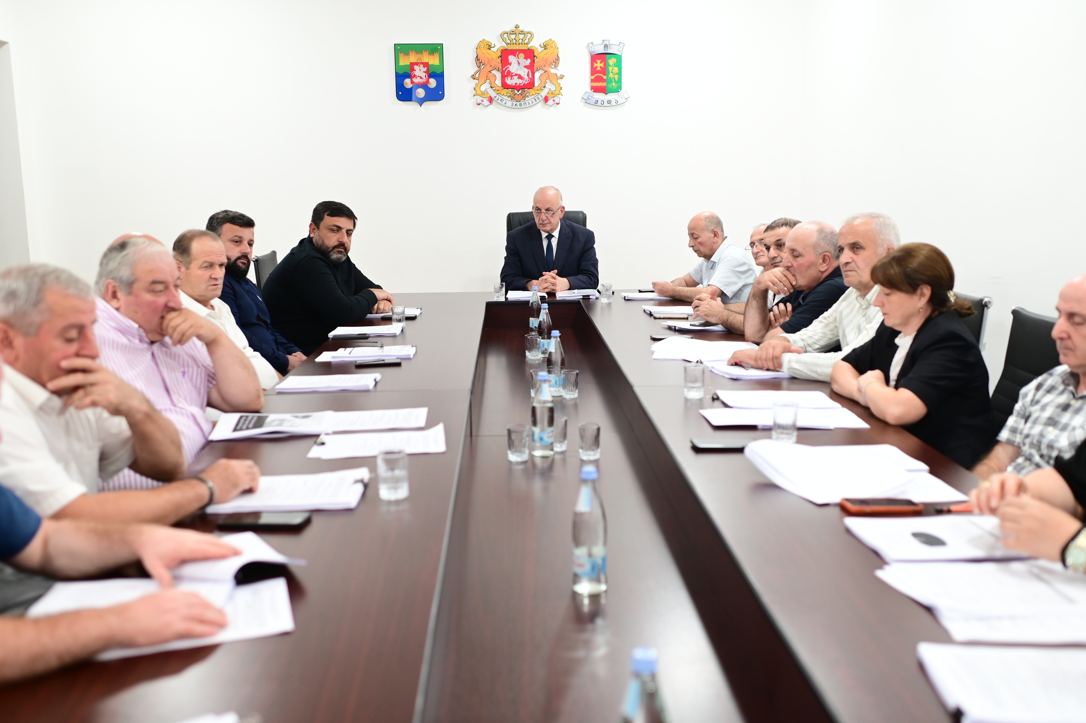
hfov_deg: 54.5
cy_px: 362
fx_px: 1055
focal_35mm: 35
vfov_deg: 37.8
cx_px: 543
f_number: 2.2
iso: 1000
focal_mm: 35
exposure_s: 1/200
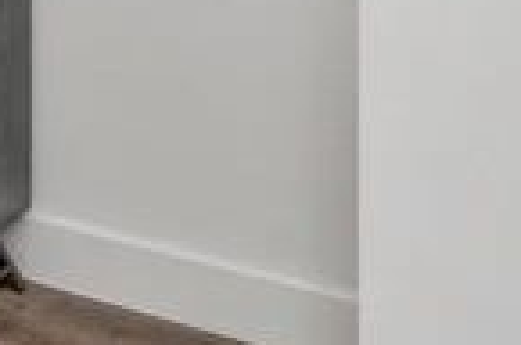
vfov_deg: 12.0
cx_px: -913
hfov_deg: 12.5
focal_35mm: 99
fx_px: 1430
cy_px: -379
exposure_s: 1/50
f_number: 9
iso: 200
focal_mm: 14
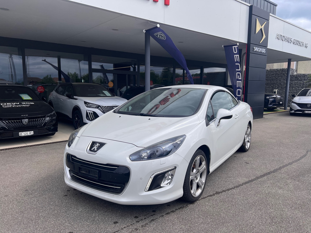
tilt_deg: -7.5
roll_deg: +0.2
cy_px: 116
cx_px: 156
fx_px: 234
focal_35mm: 26
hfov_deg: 67.3
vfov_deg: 53.1
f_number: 1.5
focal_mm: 5.7
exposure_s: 1/2513
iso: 50
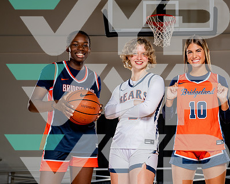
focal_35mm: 66
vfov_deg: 23.2
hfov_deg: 28.5
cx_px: 154
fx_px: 449
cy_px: 95
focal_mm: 48
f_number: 5.6
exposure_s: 1/250
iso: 200
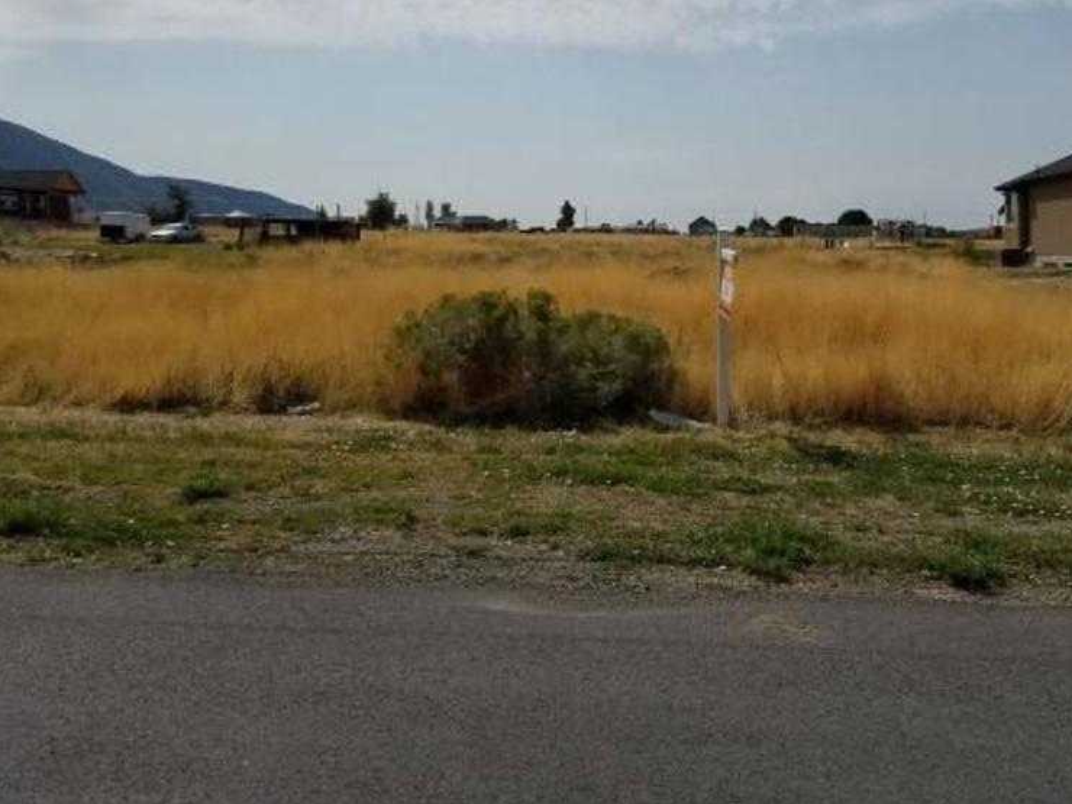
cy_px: 254
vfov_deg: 39.1
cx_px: 578
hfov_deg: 51.3
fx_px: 1115
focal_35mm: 36
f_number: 1.7
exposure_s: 1/8768
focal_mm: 4.2
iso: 50
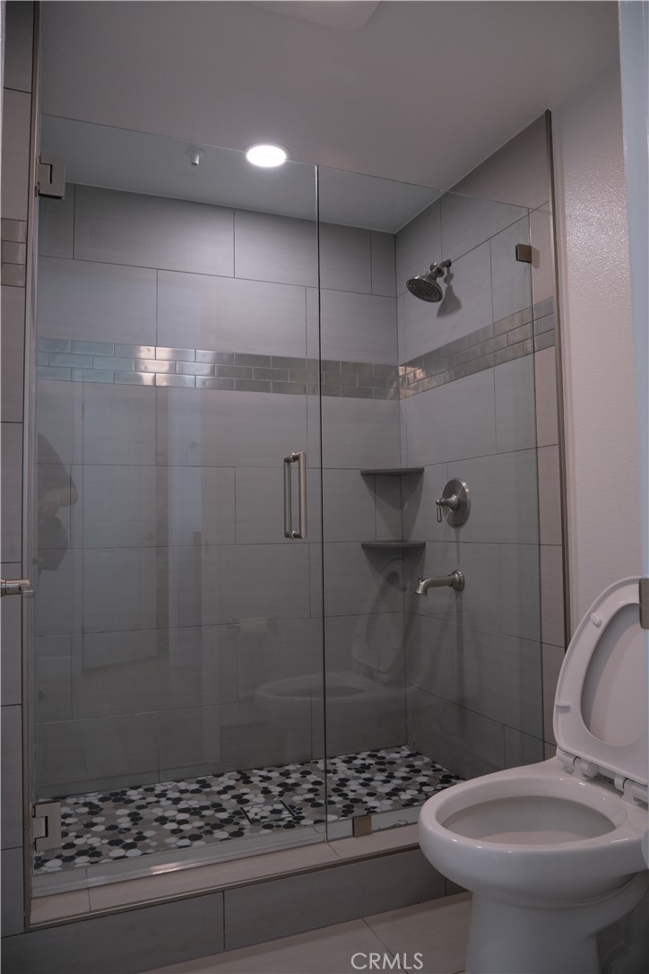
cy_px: 487
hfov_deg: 53.1
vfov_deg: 73.7
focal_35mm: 24
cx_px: 324
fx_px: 649
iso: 160
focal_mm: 16
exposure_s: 1/15
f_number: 5
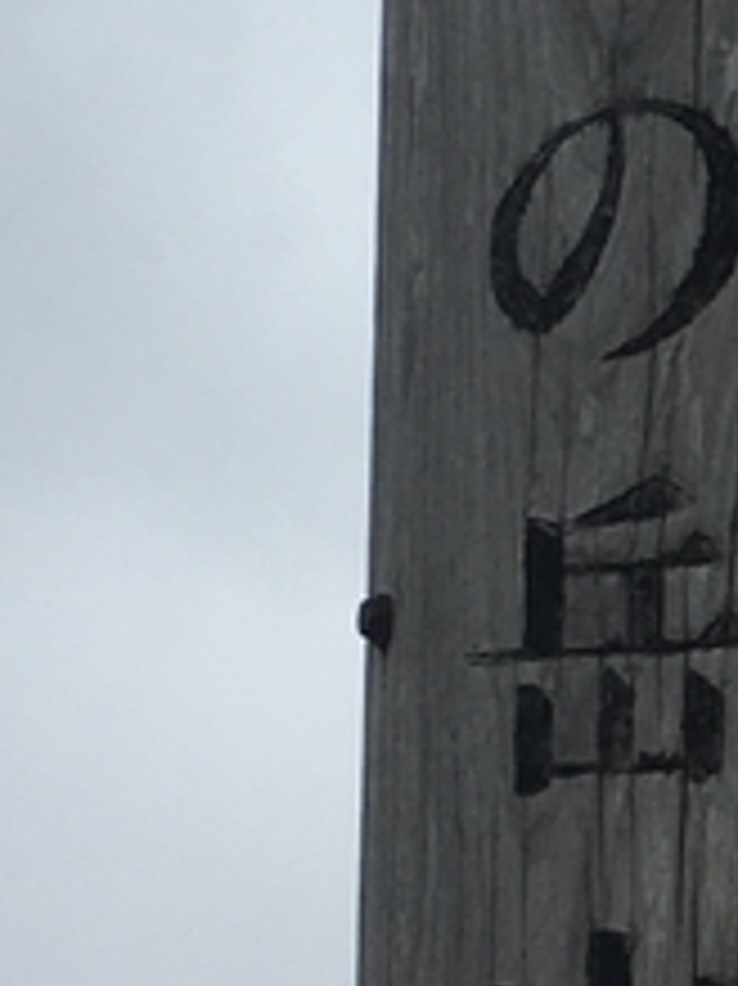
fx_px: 4524
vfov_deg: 12.4
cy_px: 576
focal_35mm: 159
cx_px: 900
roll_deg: -0.4
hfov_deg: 9.2
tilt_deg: +11.0
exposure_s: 1/1479
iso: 25
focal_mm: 4.15
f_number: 2.2
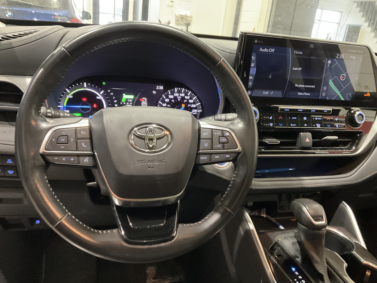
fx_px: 316
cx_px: 188
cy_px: 142
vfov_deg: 48.2
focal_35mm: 29
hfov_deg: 61.7
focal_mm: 3
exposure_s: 1/30
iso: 400
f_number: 1.8
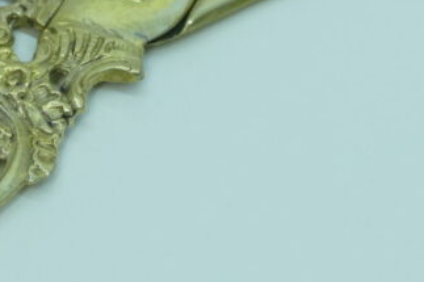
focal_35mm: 412
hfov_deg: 5.0
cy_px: 140
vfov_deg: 3.3
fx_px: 4850
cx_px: -77
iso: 400
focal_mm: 47.46
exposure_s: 1/80
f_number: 3.9
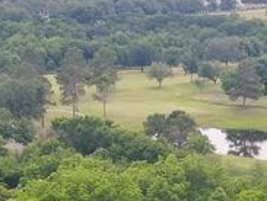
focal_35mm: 134
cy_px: 414
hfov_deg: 14.6
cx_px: 212
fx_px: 1036
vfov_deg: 10.2
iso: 100
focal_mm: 4.5
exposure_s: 1/25
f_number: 2.8
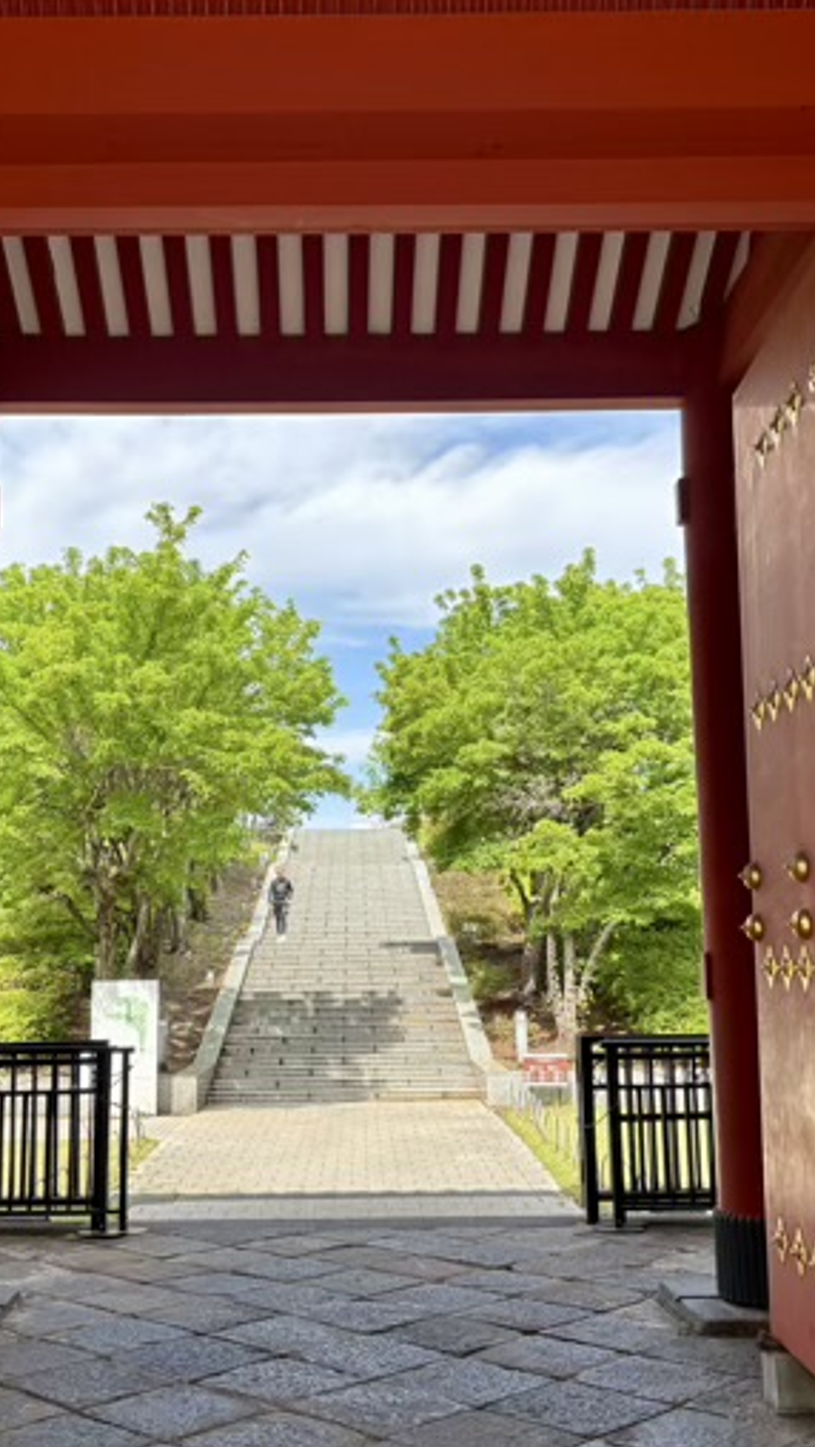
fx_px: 1497
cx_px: 316
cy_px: 725
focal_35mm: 39
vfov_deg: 51.6
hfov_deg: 30.3
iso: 50
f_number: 1.6
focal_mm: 5.96
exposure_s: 1/887
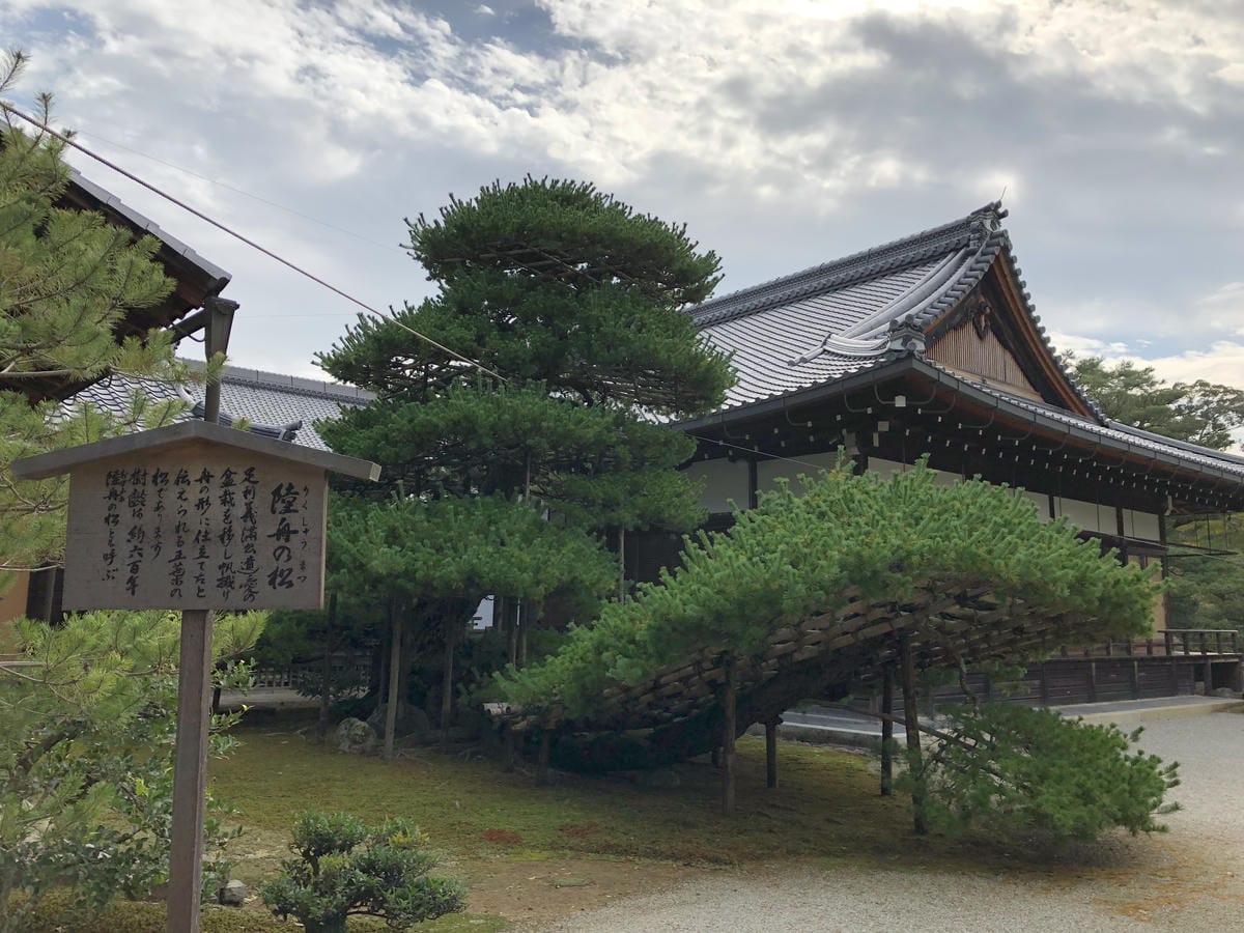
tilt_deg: +7.7
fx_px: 1042
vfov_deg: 48.2
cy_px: 466
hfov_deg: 61.7
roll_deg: -1.0
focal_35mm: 29
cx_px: 622
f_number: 1.8
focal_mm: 3.99
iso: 20
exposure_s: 1/2088
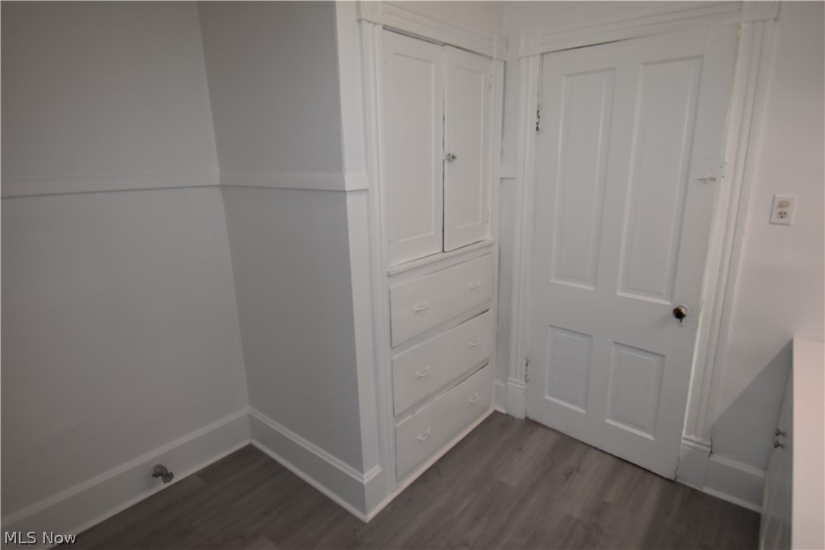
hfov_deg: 85.4
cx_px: 412
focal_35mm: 20
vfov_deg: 63.2
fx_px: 447
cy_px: 275
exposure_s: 1/160
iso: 800
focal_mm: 13
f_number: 5.6
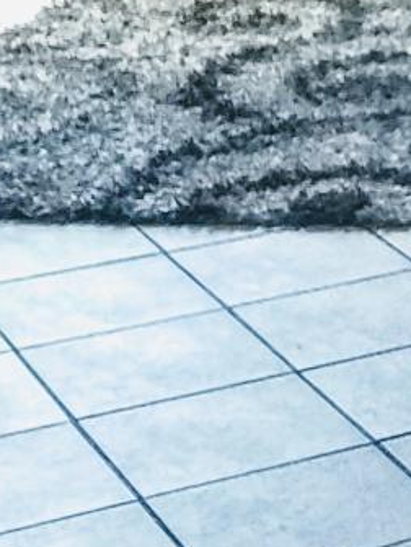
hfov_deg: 8.5
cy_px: -108
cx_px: 1078
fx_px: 2449
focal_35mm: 155
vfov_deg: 12.4
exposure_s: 1/60
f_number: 1.7
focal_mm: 4.2
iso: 200
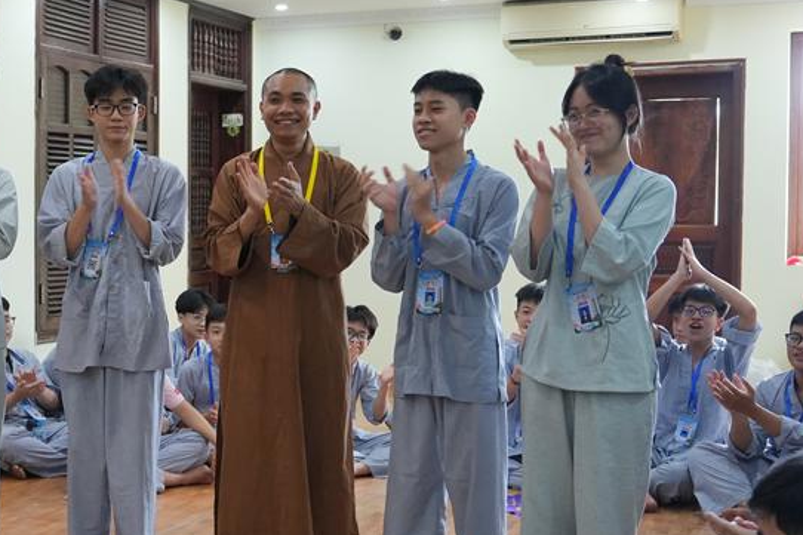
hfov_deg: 31.5
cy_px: 270
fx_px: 1382
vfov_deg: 21.9
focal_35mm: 62
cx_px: 159
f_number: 2.8
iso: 3200
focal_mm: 28
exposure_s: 1/200
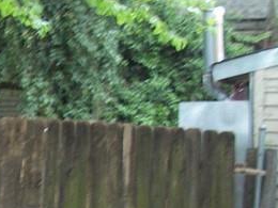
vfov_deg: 11.5
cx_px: -201
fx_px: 1012
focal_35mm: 126
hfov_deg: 14.1
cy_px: 254
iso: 80
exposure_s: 1/50
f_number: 2.9
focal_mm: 5.7
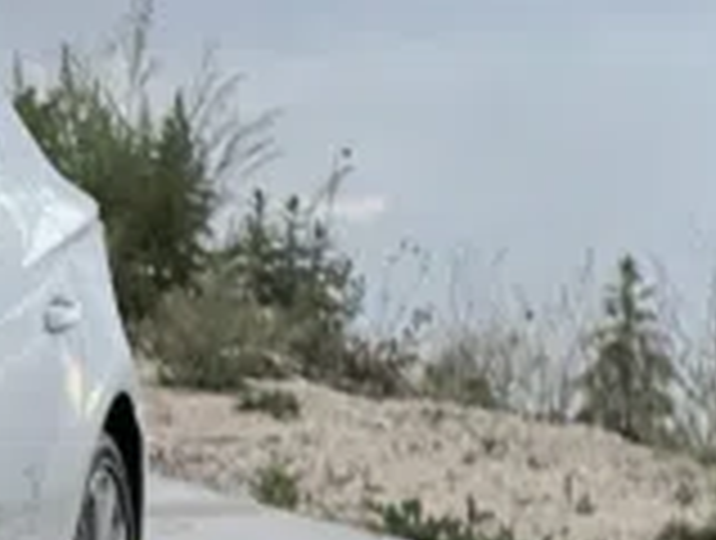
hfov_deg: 6.2
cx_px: -698
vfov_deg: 4.8
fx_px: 6406
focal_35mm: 309
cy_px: 644
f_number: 2.8
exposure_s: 1/65
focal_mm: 9
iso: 250
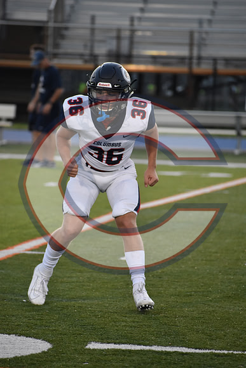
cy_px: 184
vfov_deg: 6.0
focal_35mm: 345
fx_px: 3534
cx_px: 123
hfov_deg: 4.0
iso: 1800
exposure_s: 1/500
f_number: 5.6
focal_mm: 230
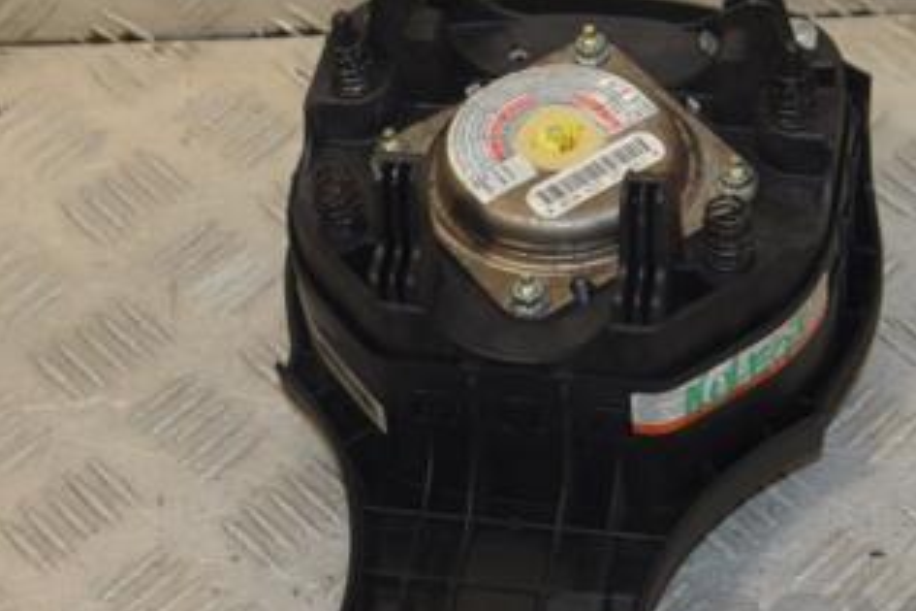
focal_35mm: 97
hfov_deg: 21.0
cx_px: 491
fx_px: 2468
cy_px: 250
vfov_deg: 14.1
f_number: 6.3
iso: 800
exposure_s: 1/200
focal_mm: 34
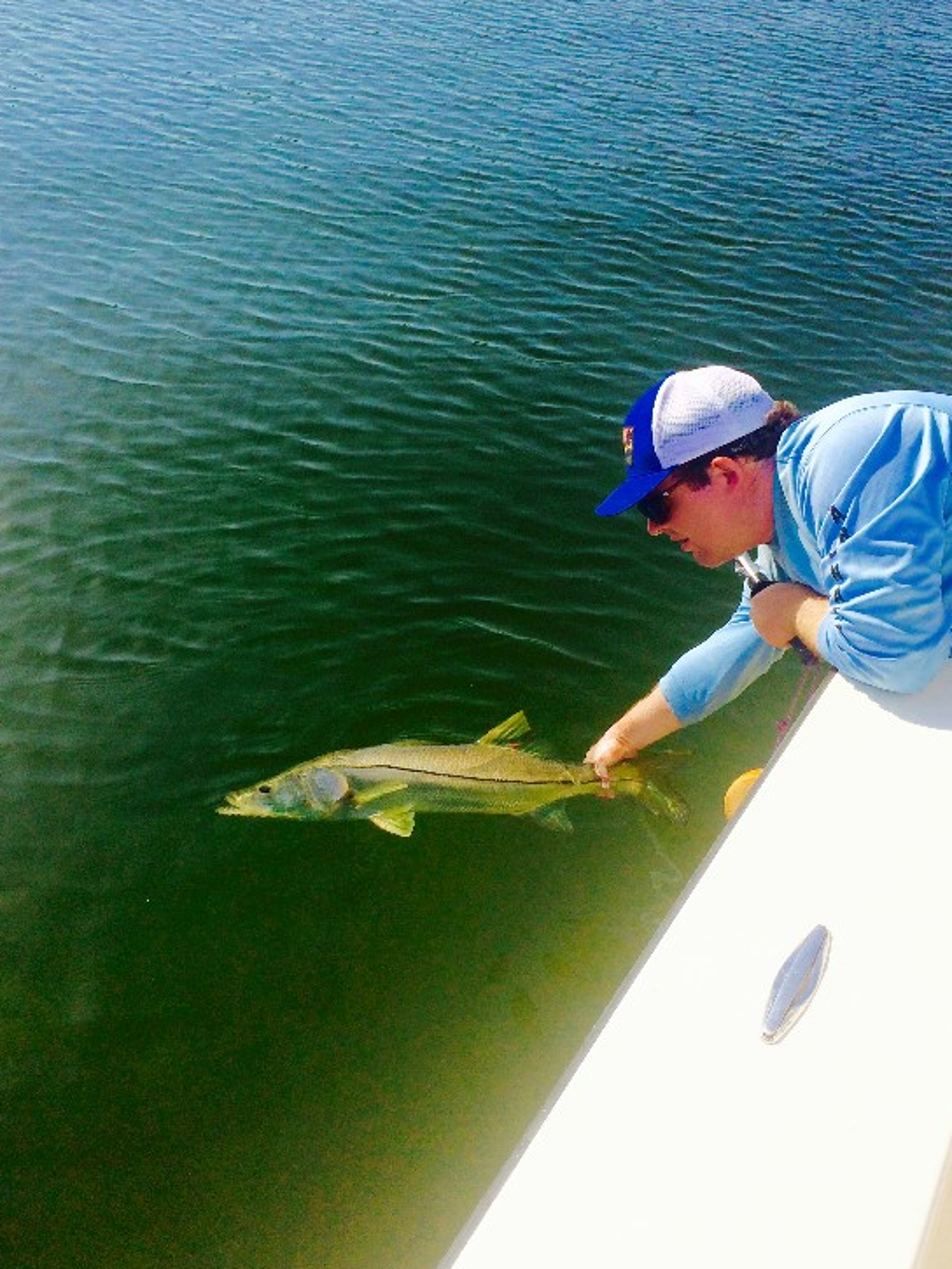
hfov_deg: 44.1
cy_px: 656
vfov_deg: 56.8
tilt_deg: -44.1
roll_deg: -2.8
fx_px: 1173
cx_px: 444
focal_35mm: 32
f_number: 2.2
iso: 32
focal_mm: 4.15
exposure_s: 1/2740
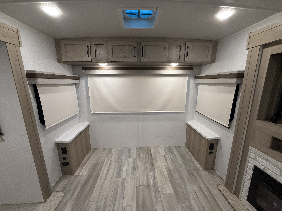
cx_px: 141
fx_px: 114
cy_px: 106
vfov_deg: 85.7
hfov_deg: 102.1
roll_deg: -0.3
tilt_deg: -11.7
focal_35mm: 14
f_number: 2.2
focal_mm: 2.22
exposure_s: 1/99
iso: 200
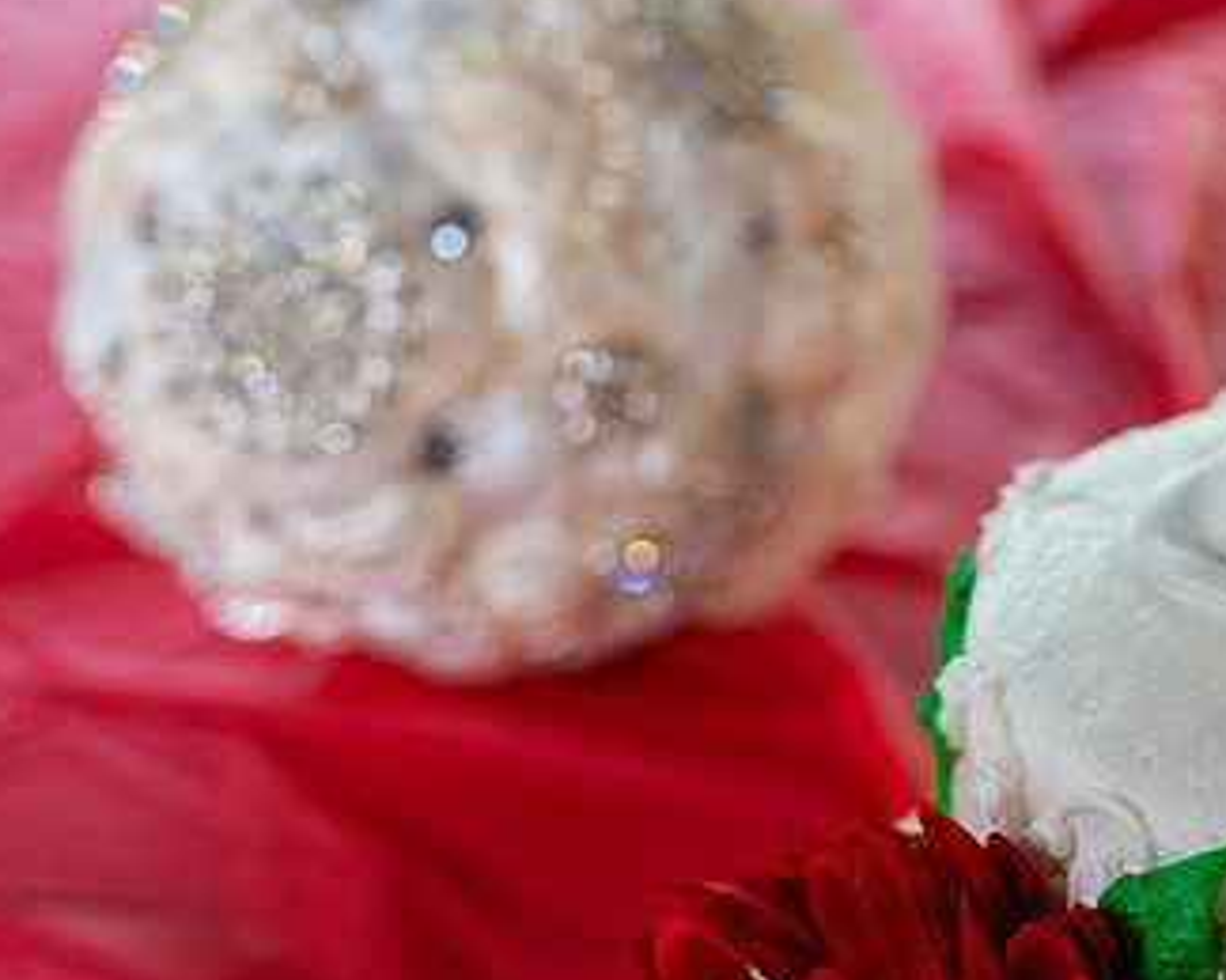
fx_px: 3337
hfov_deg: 19.8
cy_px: 91
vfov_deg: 16.5
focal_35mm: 92
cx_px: 1398
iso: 1250
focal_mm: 35
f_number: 2.8
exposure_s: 1/160
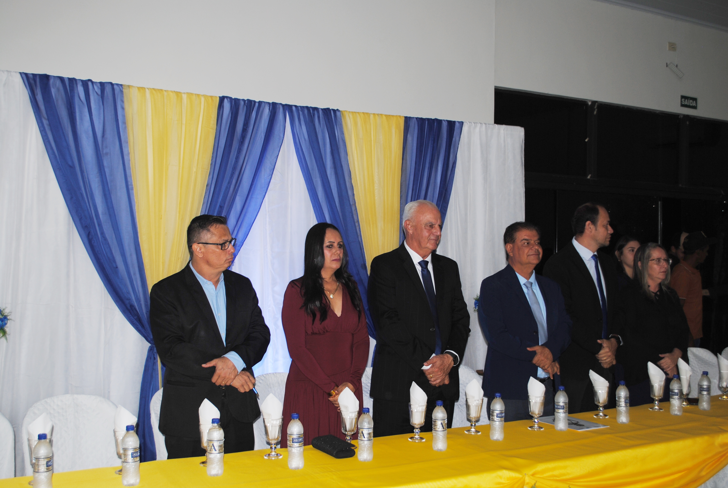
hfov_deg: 53.1
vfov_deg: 37.0
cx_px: 364
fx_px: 729
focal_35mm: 36
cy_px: 244
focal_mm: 24
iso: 100
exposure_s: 1/30
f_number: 4.5
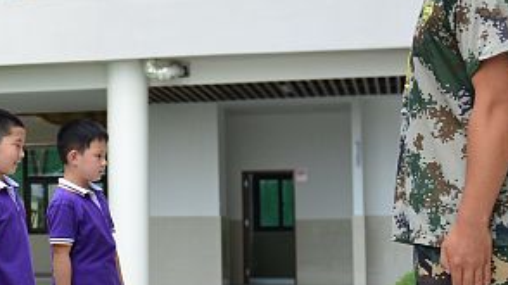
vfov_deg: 10.9
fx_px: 1494
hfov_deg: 16.6
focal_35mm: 111
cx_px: -365
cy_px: 242
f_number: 2.8
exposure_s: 1/640
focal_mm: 26
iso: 200
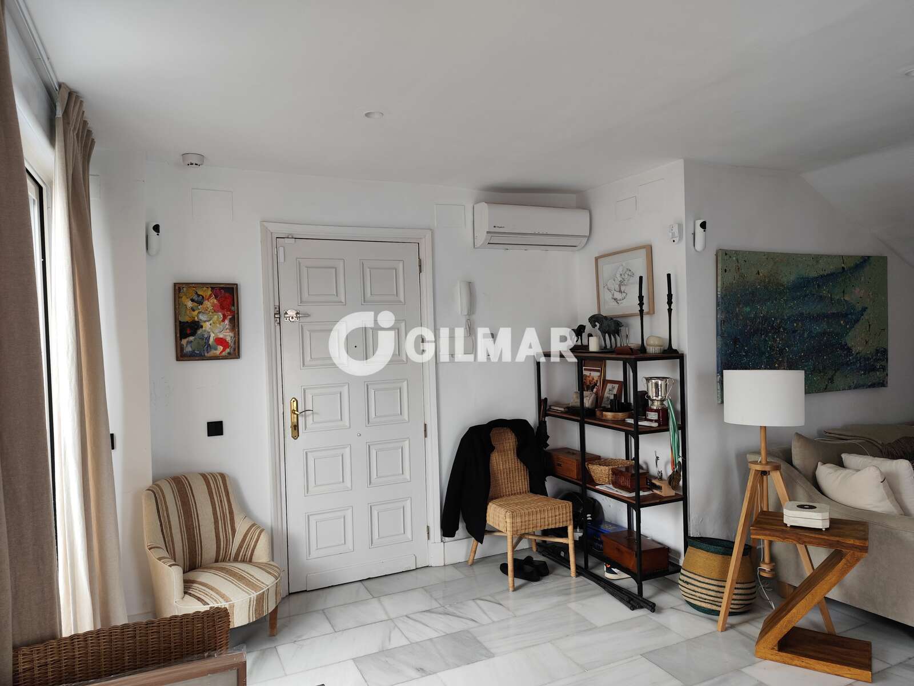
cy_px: 343
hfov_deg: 73.9
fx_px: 607
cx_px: 457
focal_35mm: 23
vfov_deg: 58.9
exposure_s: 1/100
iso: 160
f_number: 1.65
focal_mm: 6.19
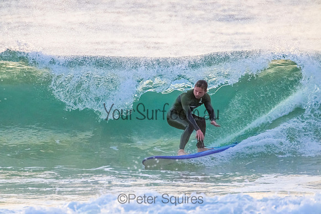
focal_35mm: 800
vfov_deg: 1.7
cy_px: 107
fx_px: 7135
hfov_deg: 2.6
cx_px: 160
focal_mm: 800
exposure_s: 1/1250
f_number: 11
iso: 9000
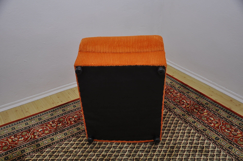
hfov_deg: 51.3
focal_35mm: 38
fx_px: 253
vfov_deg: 35.4
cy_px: 80
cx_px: 122
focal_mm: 25
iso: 200
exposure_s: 1/200
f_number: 4
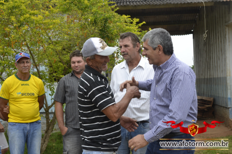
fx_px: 399
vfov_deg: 21.9
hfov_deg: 32.4
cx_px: 107
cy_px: 71
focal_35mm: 62
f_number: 7.1
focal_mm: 38
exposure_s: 1/200
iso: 100
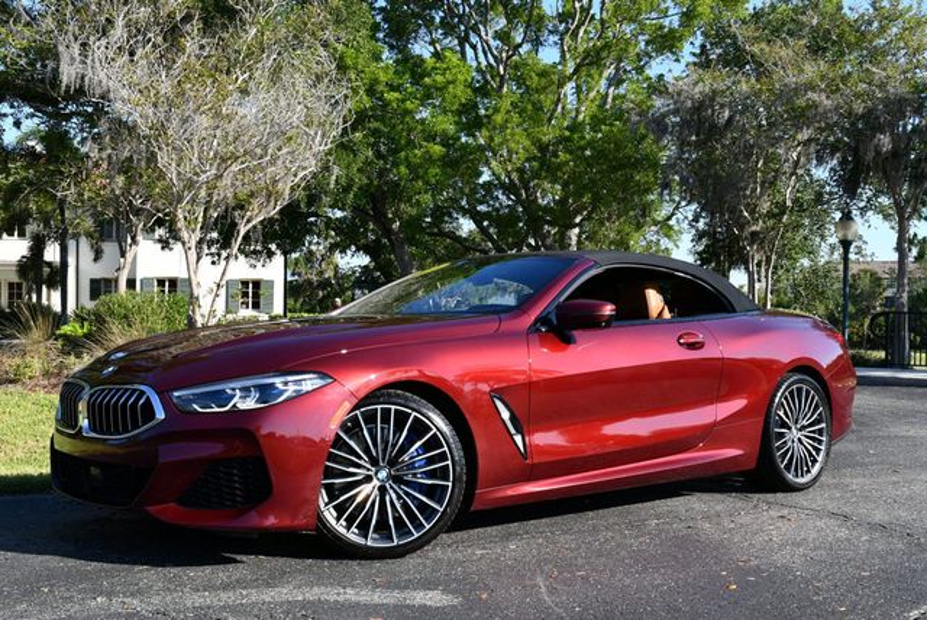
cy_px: 310
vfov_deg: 30.6
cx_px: 464
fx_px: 1134
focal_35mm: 44
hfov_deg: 44.5
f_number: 8
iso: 160
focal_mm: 22
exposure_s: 1/250
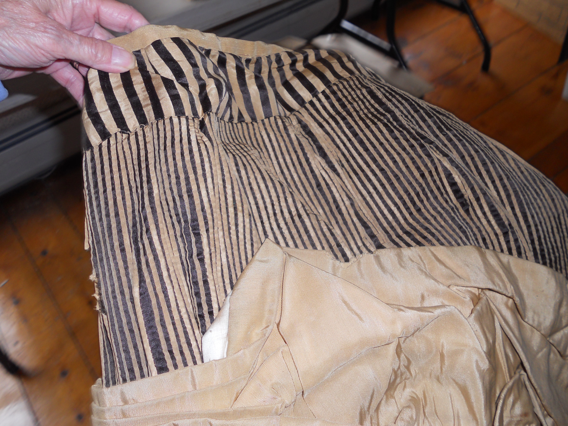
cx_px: 284
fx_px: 525
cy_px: 213
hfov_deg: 56.8
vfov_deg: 44.2
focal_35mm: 32
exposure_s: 1/25
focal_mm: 5.8
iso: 80
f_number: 3.5
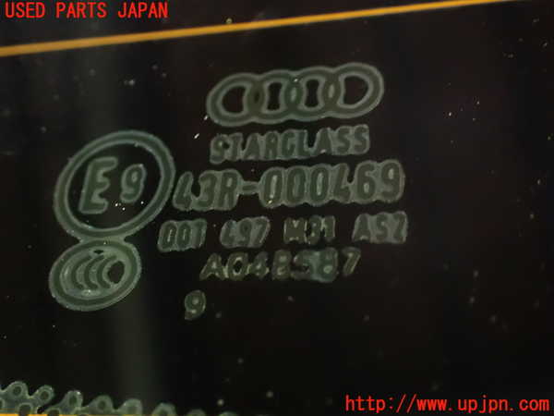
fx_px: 800
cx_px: 277
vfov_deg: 29.1
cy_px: 208
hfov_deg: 38.2
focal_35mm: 50
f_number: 3.2
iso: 1600
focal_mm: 9.01
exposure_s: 1/8
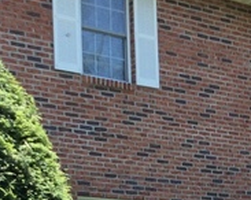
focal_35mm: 114
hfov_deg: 16.4
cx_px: 267
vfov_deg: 12.6
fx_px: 846
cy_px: 322
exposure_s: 1/344
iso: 32
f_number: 2.4
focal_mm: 3.3
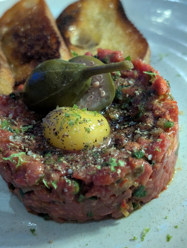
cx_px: 94
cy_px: 124
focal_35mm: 49
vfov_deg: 38.9
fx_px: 352
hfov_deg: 29.8
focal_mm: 6.9
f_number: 1.68
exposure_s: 1/41.8
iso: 1073
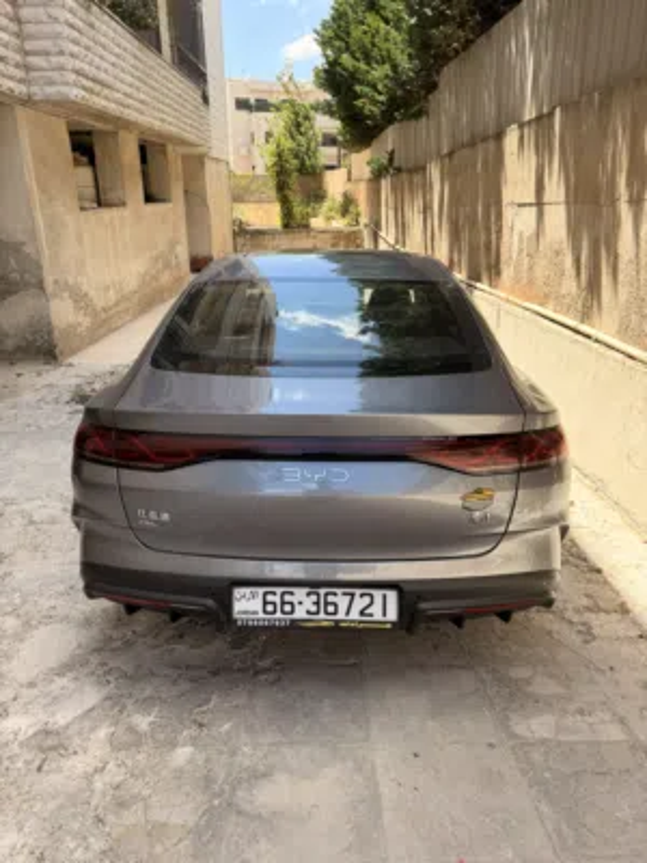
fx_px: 598
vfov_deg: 71.6
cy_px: 432
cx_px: 324
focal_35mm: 24
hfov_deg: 56.8
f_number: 1.78
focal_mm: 6.76
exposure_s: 1/1689
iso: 100
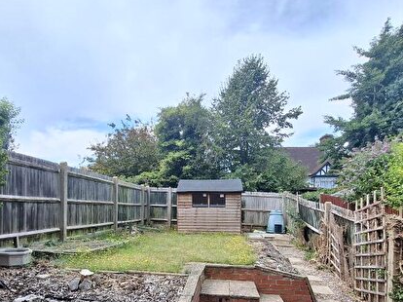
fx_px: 256
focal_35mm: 22
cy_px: 220
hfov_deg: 76.2
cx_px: 183
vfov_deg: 58.4
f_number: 2.2
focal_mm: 1.74
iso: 40
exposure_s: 1/252
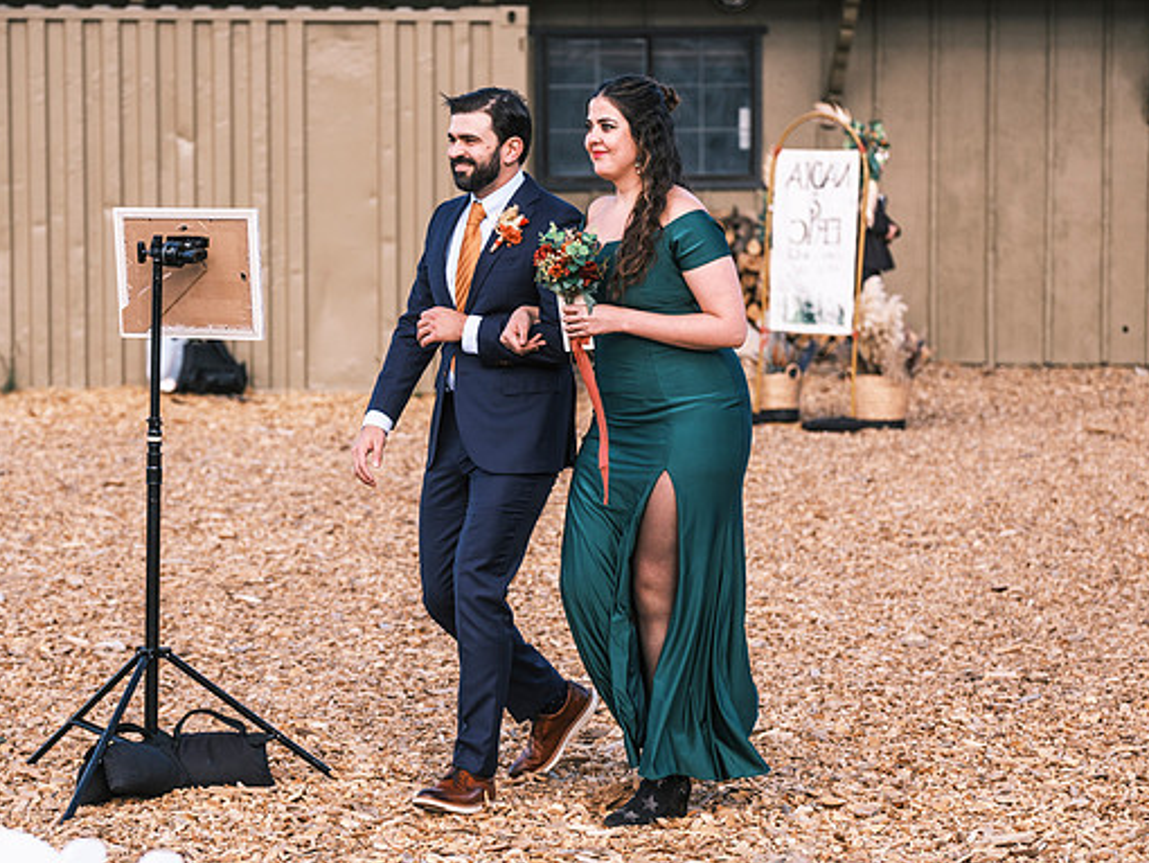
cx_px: 572
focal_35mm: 117
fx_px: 3885
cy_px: 434
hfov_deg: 16.8
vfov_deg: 12.7
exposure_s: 1/900
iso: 400
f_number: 2.8
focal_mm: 71.5
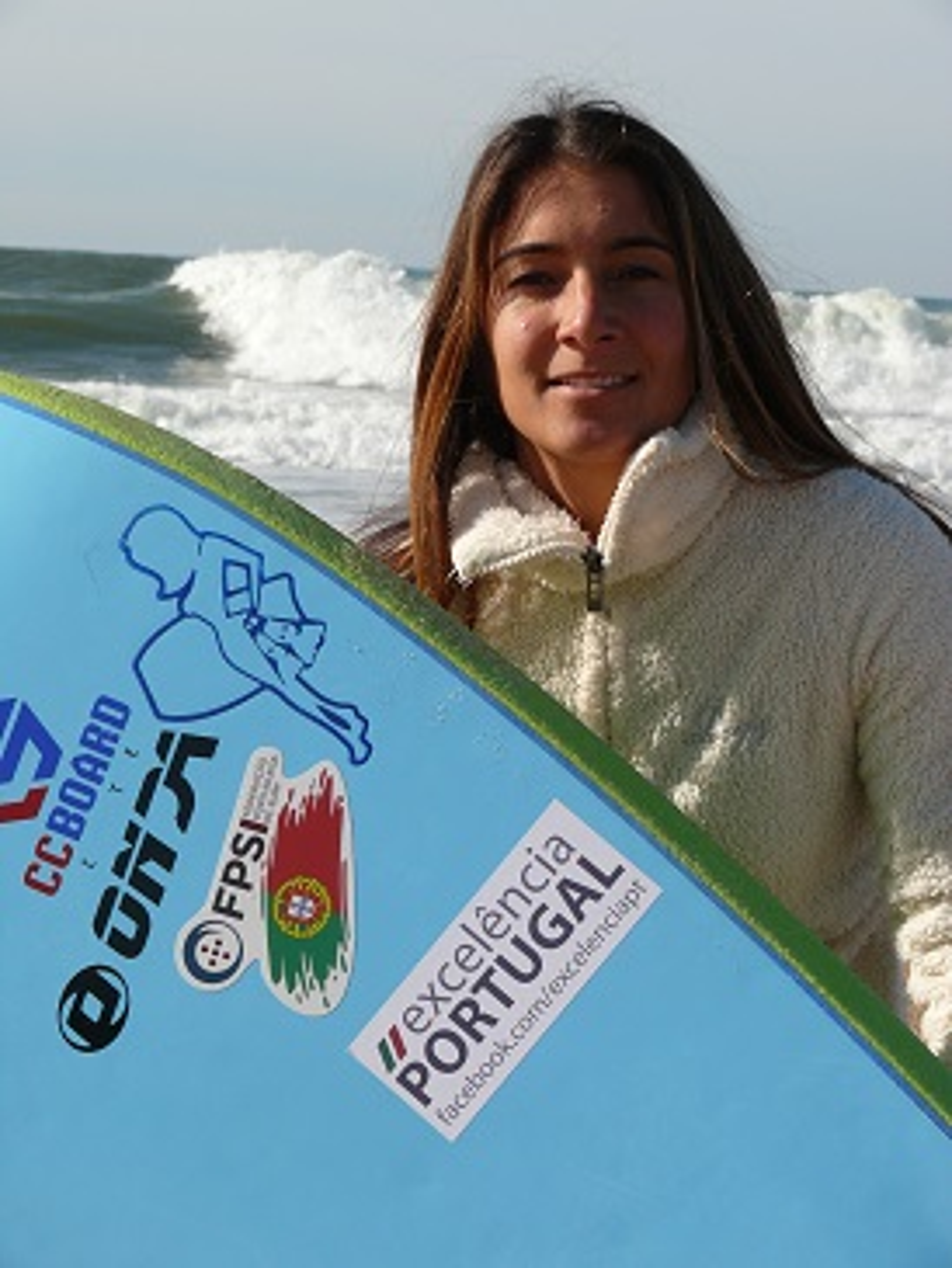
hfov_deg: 11.3
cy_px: 634
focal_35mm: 131
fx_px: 4801
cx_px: 476
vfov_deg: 15.0
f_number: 7.1
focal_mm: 27.7
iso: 100
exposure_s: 1/400
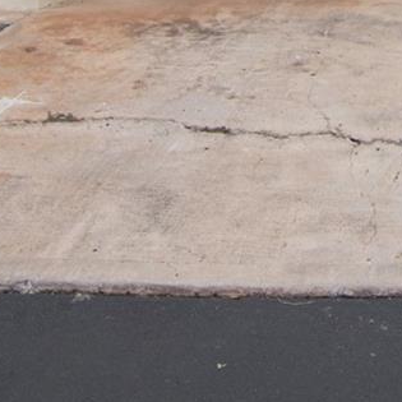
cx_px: 532
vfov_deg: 21.9
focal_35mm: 69
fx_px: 907
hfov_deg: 22.2
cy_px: -151
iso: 64
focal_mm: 11
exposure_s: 1/250
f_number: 8
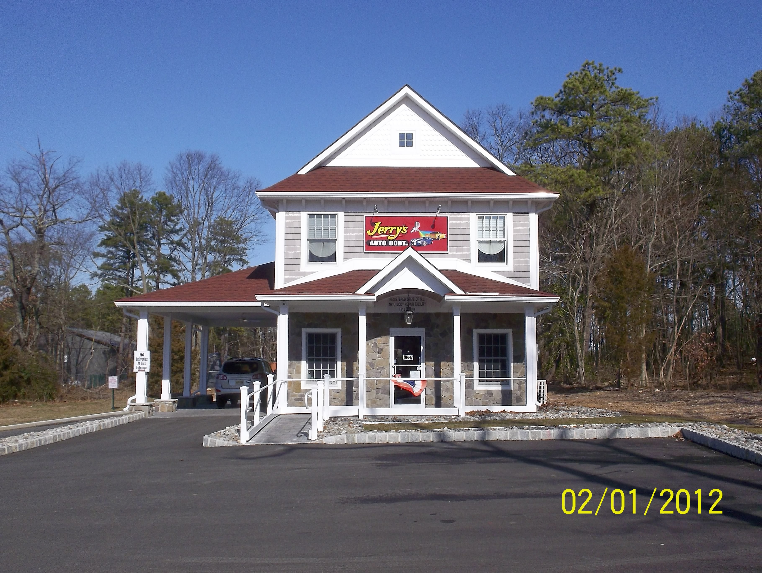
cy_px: 286
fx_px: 815
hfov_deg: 50.1
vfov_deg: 38.7
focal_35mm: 37
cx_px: 381
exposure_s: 1/400
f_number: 6.2
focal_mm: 5.2
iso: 80
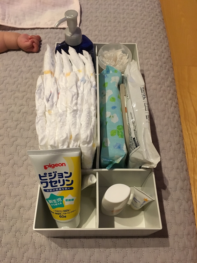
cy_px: 132
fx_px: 220
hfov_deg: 48.2
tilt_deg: -61.0
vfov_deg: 61.7
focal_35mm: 29
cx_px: 98
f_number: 2.2
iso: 200
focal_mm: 4.15
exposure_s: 1/30
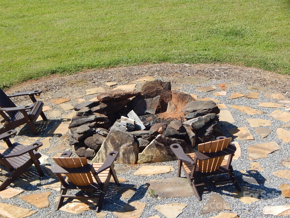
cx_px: 145
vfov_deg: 15.9
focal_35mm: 93
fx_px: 779
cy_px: 109
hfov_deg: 21.1
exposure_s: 1/500
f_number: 4.4
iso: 125
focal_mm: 16.6
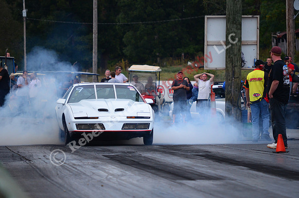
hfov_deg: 6.9
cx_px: 150
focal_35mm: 300
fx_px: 2486
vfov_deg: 4.6
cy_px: 99
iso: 1000
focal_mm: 200
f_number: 5.6
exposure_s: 1/500
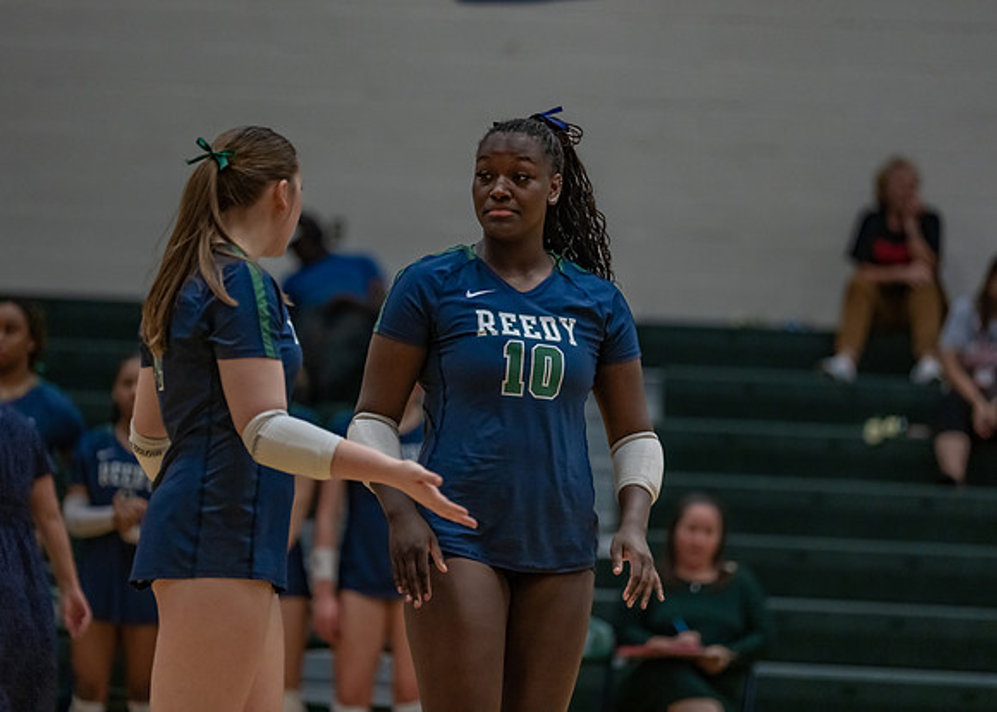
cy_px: 356
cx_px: 498
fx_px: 4983
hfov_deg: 11.4
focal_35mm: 176
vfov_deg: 8.2
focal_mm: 168
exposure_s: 1/1000
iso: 2500
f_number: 2.8
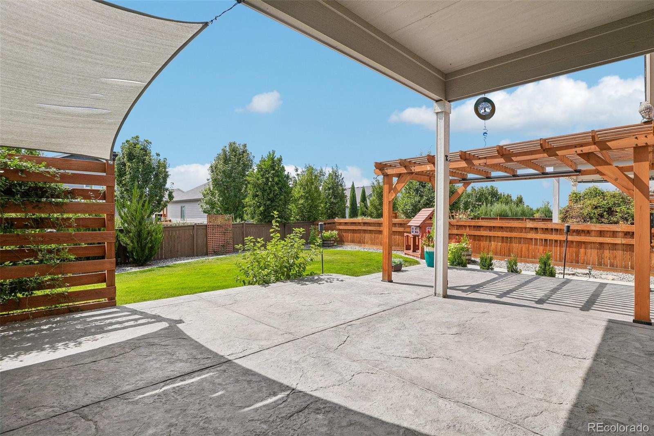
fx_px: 300
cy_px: 218
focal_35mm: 16
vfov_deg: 72.0
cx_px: 327
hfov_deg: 95.0
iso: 100
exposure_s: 1/500
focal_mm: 11
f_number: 8
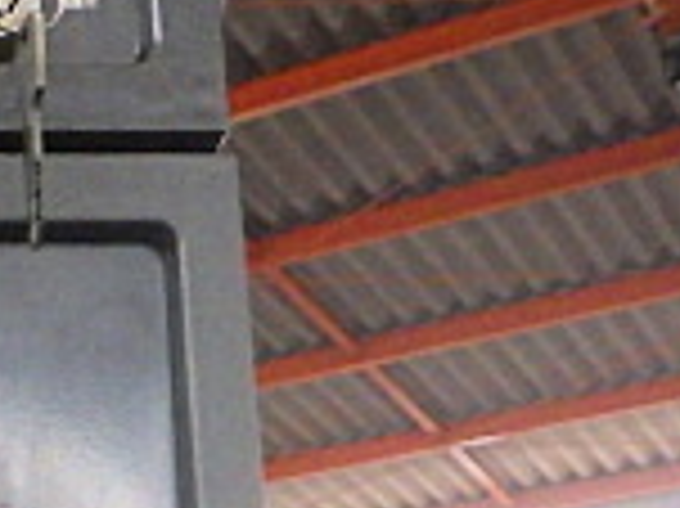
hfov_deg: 14.2
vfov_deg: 12.0
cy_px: 724
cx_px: -626
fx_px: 2336
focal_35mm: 119
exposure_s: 1/45
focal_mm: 5
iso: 400
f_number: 3.5
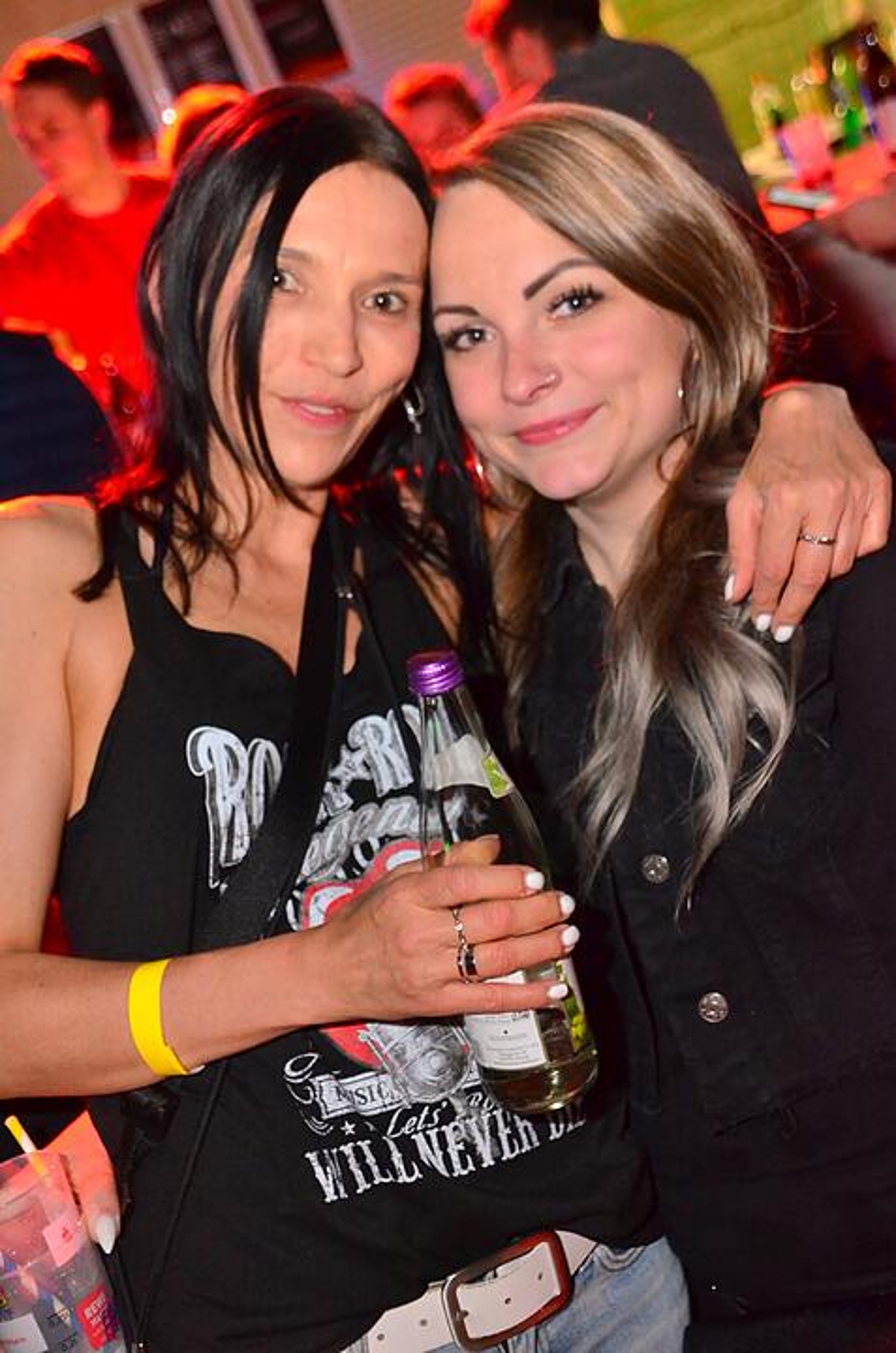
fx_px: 2137
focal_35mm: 57
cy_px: 676
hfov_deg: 23.7
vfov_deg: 35.1
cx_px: 448
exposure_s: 1/30
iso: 3200
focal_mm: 38
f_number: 5.6
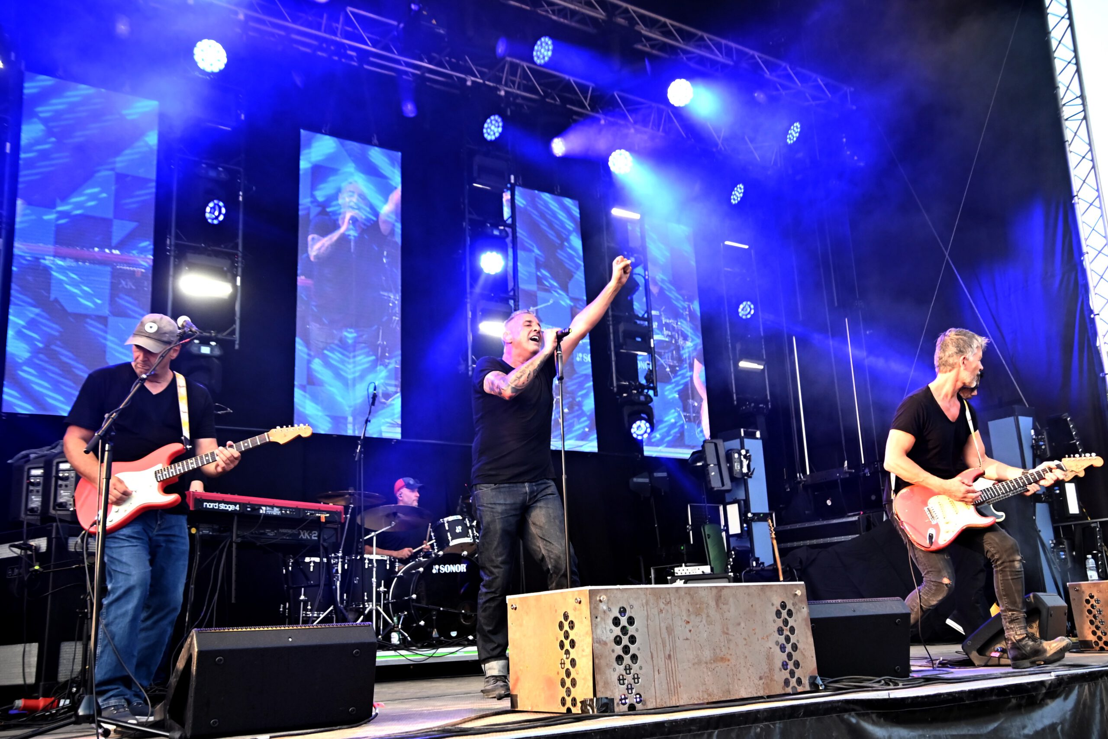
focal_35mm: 33
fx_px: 1016
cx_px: 554
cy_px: 370
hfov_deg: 57.2
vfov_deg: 40.0
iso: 1000
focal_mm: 22
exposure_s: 1/640
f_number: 3.5
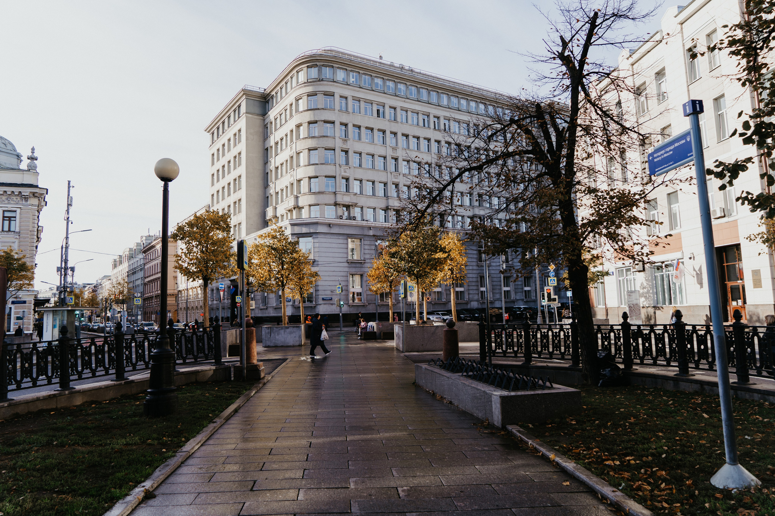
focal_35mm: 24
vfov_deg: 52.9
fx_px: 520
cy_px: 258
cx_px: 388
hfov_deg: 73.4
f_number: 4
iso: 125
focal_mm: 24
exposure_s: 1/320
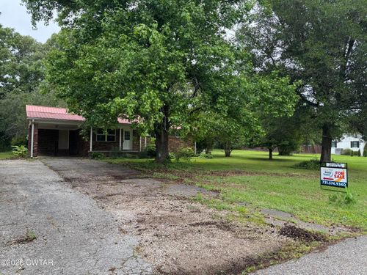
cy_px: 138
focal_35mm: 24
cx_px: 184
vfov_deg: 56.8
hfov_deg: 71.6
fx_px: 254
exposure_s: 1/343
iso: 80
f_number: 1.78
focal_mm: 6.76
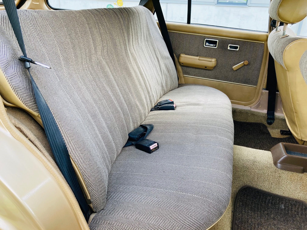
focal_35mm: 28
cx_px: 154
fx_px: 248
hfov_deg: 63.4
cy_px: 115
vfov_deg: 49.7
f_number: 1.8
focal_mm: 3.99
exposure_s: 1/121
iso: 40
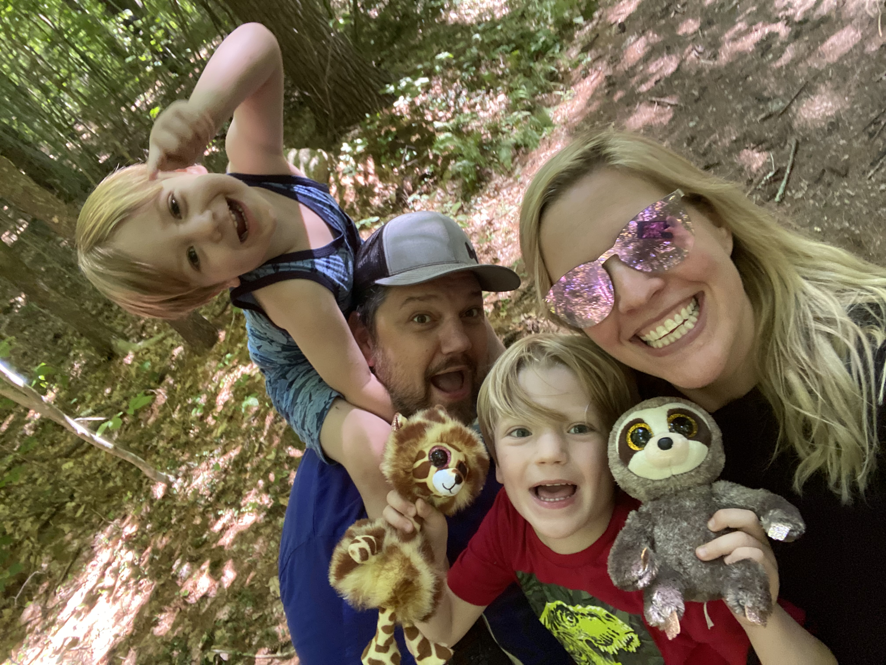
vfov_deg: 58.9
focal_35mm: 23
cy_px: 332
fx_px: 589
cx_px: 443
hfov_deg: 73.9
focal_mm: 2.71
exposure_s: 1/60
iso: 320
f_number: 2.2
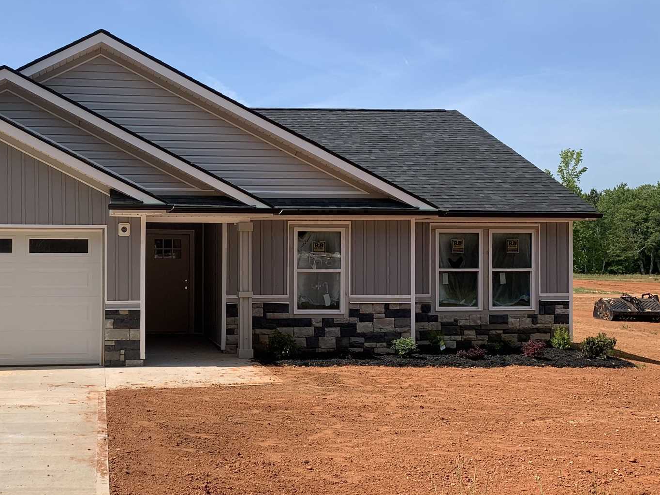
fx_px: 744
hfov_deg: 46.6
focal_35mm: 39
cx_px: 186
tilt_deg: +1.4
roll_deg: +1.3
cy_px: 260
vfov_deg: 36.8
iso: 25
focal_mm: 4.25
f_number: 1.8
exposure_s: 1/2309
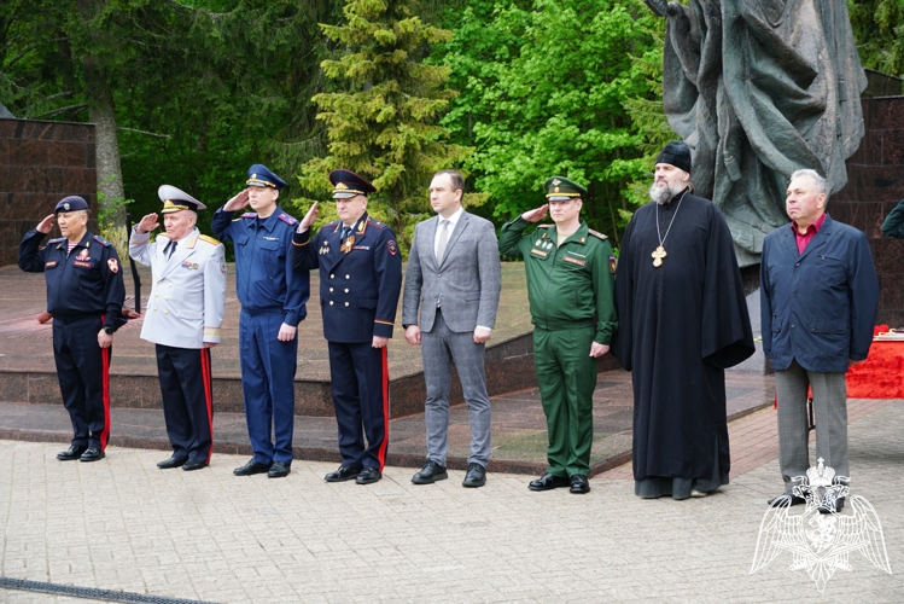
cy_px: 302
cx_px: 452
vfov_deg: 22.6
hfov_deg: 33.4
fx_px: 1507
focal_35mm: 60
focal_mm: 40
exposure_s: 1/80
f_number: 5
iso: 160
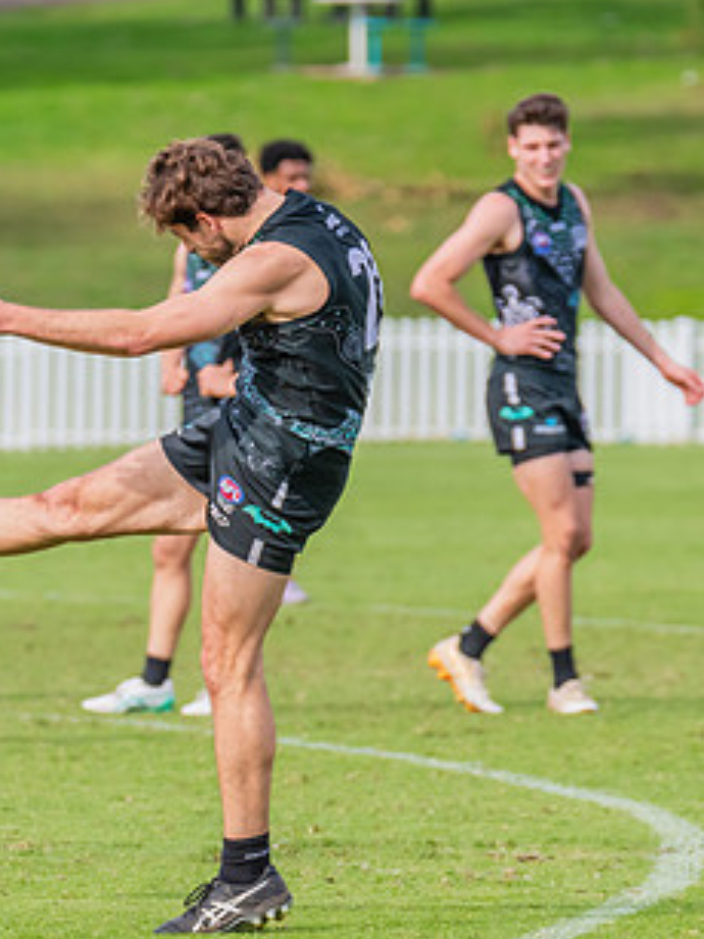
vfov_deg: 2.8
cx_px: 45
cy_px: 565
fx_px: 18913
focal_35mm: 697
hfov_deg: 2.1
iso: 800
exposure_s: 1/1600
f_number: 6.3
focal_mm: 310
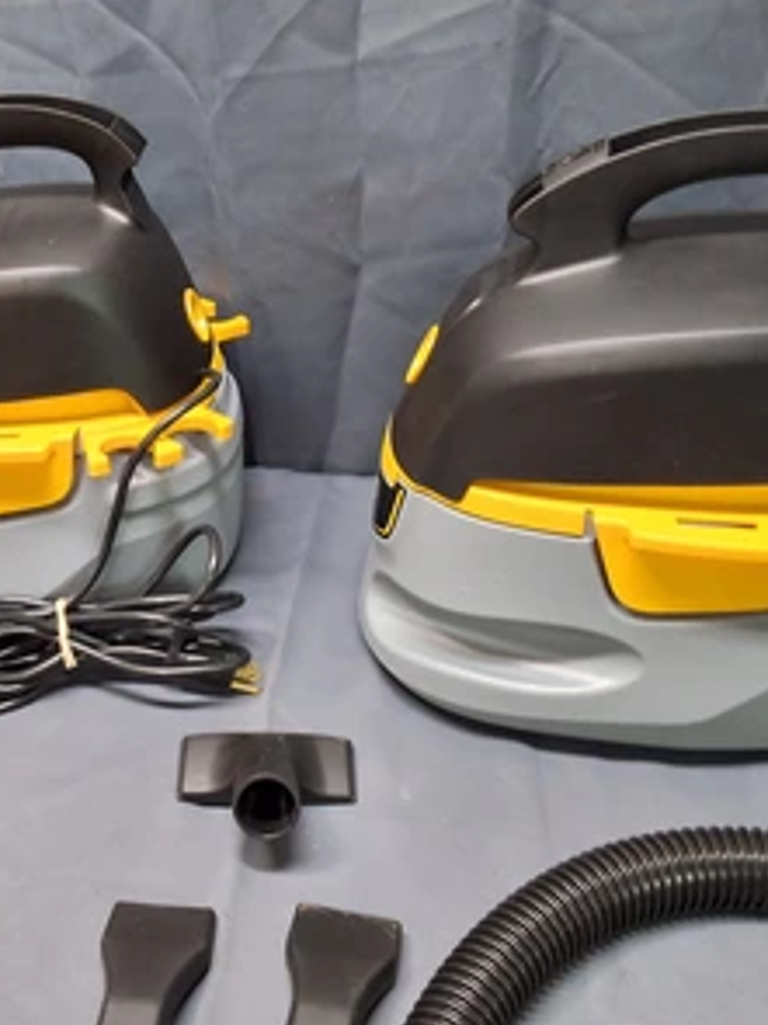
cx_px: 229
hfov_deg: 37.1
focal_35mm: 38
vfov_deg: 49.0
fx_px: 1125
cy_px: 507
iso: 250
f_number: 1.9
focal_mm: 2.91
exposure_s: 1/30
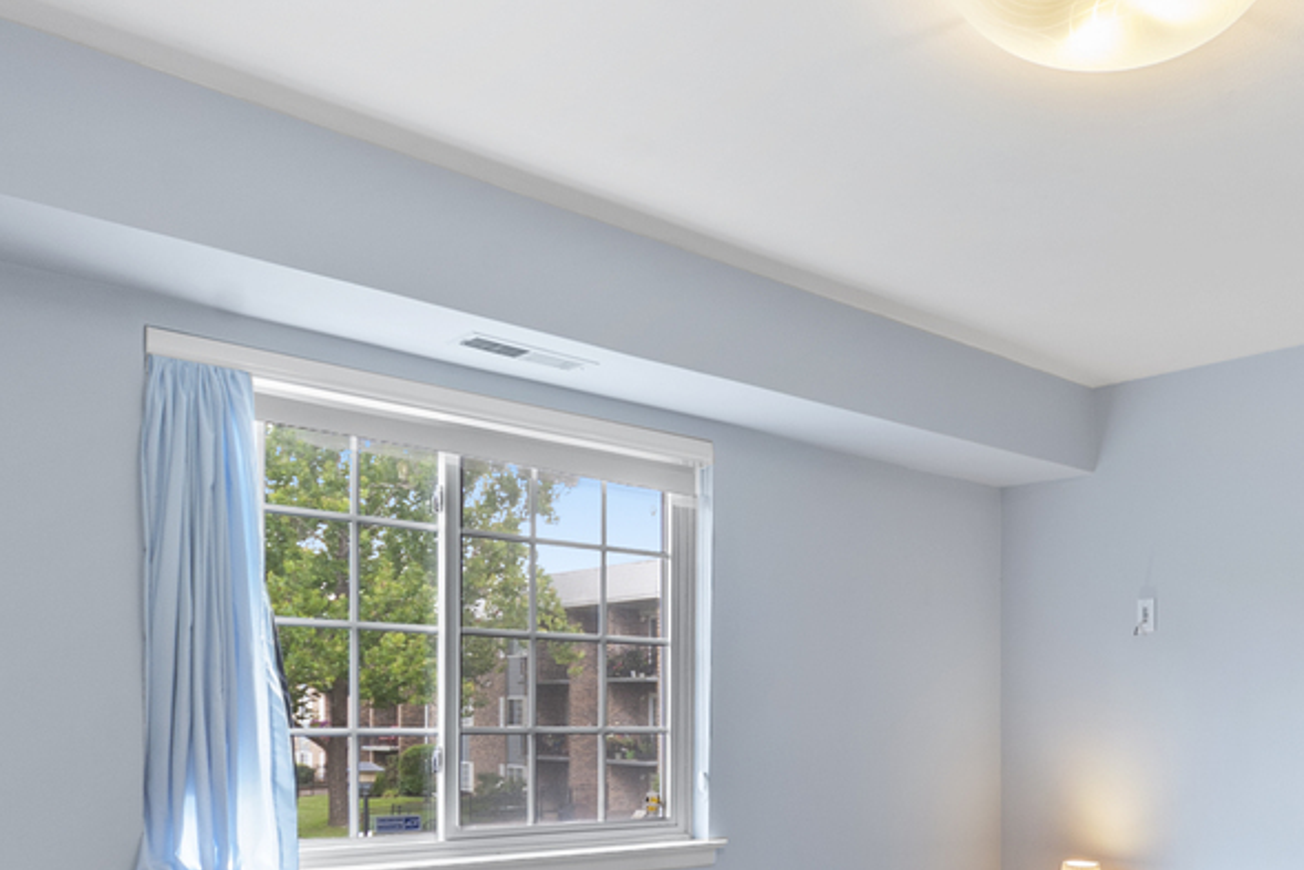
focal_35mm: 33
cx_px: 891
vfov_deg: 38.7
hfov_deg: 55.8
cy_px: 677
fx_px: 1196
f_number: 8
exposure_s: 1/3
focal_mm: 12
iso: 400
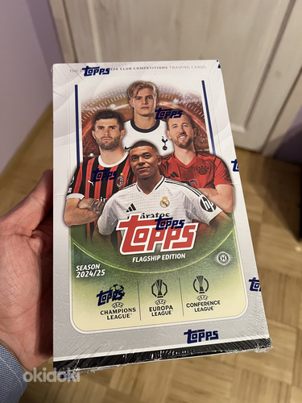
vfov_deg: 67.3
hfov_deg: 53.1
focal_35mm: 26
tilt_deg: -59.0
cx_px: 151
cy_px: 202
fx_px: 302
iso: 400
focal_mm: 5.7
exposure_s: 1/60
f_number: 1.5
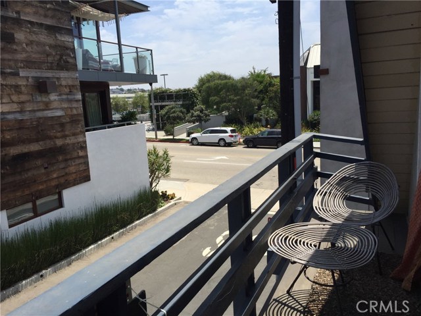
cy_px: 158
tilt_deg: -8.8
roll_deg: +2.1
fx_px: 353
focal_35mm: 29
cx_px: 210
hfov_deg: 61.7
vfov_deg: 48.2
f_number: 2.2
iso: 32
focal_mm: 4.15
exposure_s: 1/2475
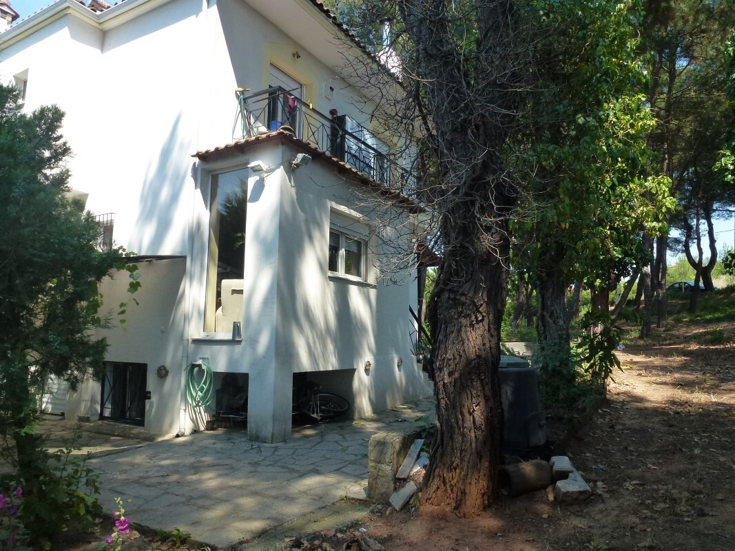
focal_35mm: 24
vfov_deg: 56.8
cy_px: 276
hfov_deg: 71.6
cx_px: 368
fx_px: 510
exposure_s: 1/320
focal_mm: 4.3
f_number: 4
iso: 160
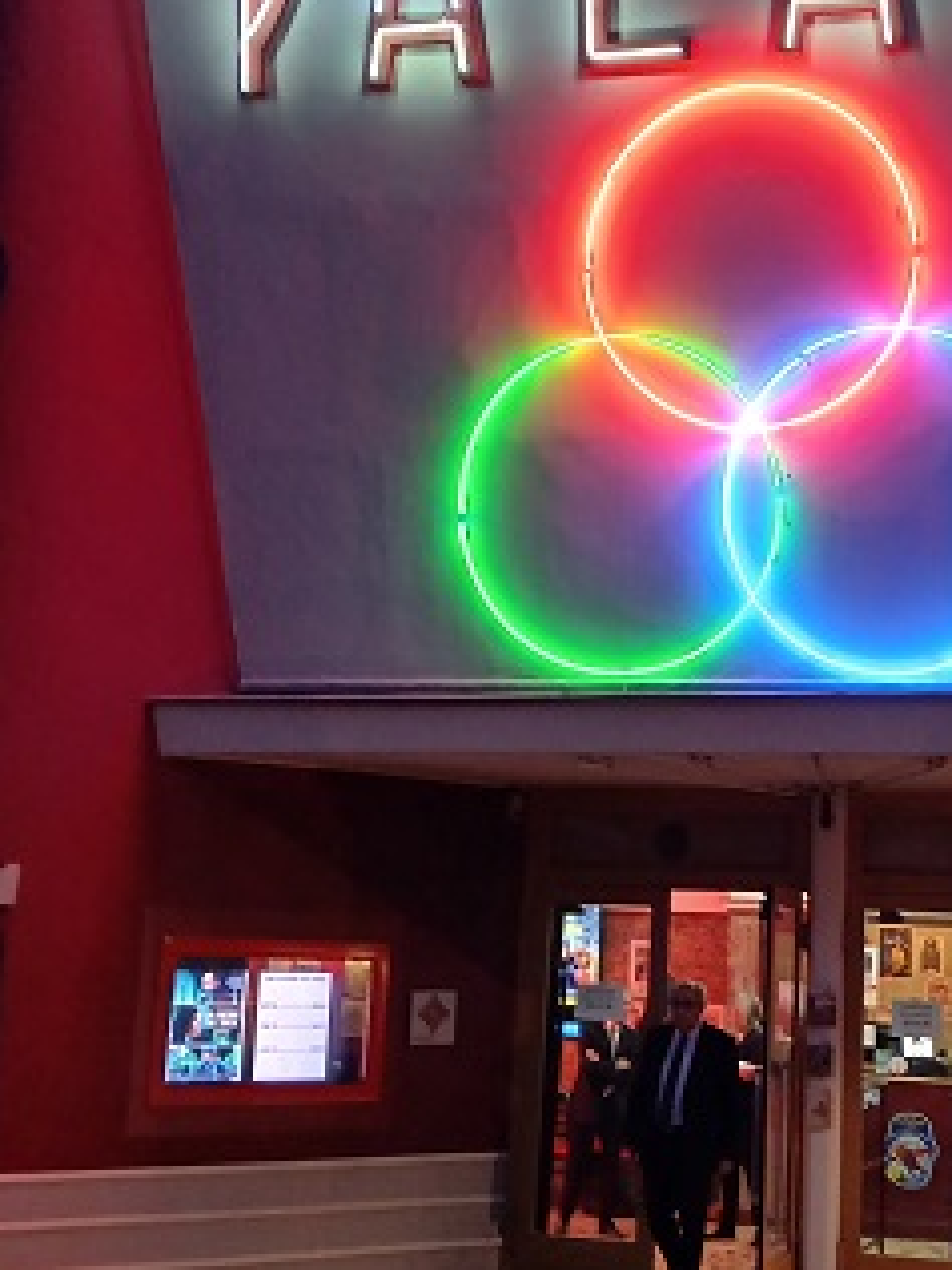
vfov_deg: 34.3
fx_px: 2053
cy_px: 571
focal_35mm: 56
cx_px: 799
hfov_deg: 25.5
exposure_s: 1/50
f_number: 1.8
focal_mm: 3.98
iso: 250
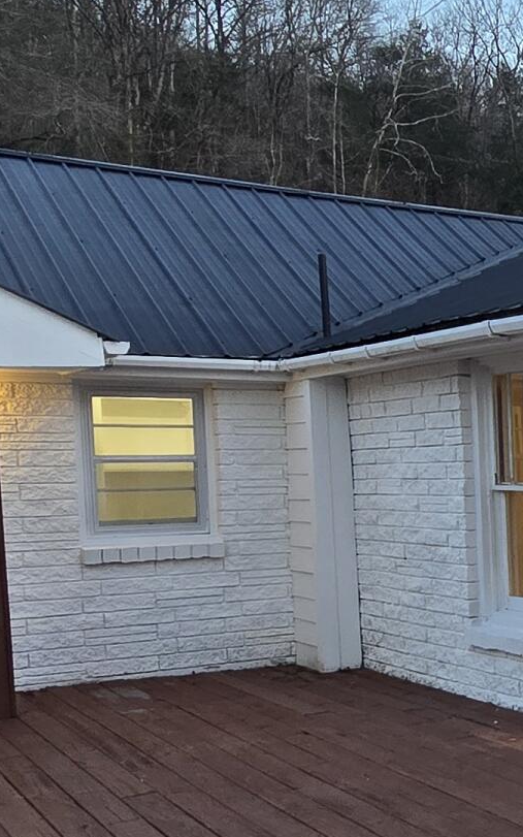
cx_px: 982
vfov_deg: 39.3
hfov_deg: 18.6
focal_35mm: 51
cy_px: 527
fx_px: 1163
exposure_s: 1/60
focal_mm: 2.2
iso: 125
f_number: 2.2
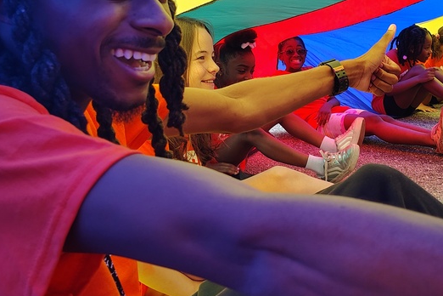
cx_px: 308
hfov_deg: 39.7
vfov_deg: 26.8
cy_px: 41
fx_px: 603
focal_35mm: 49
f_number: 1.8
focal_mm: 5.56
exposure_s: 1/120
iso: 136
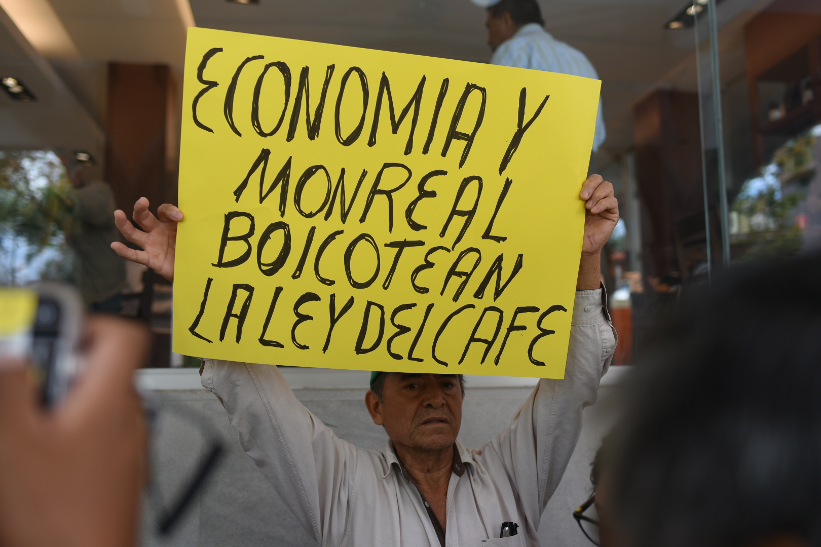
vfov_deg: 37.9
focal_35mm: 35
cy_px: 274
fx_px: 798
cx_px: 410
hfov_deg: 54.4
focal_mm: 35
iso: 125
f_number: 2.5
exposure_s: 1/250
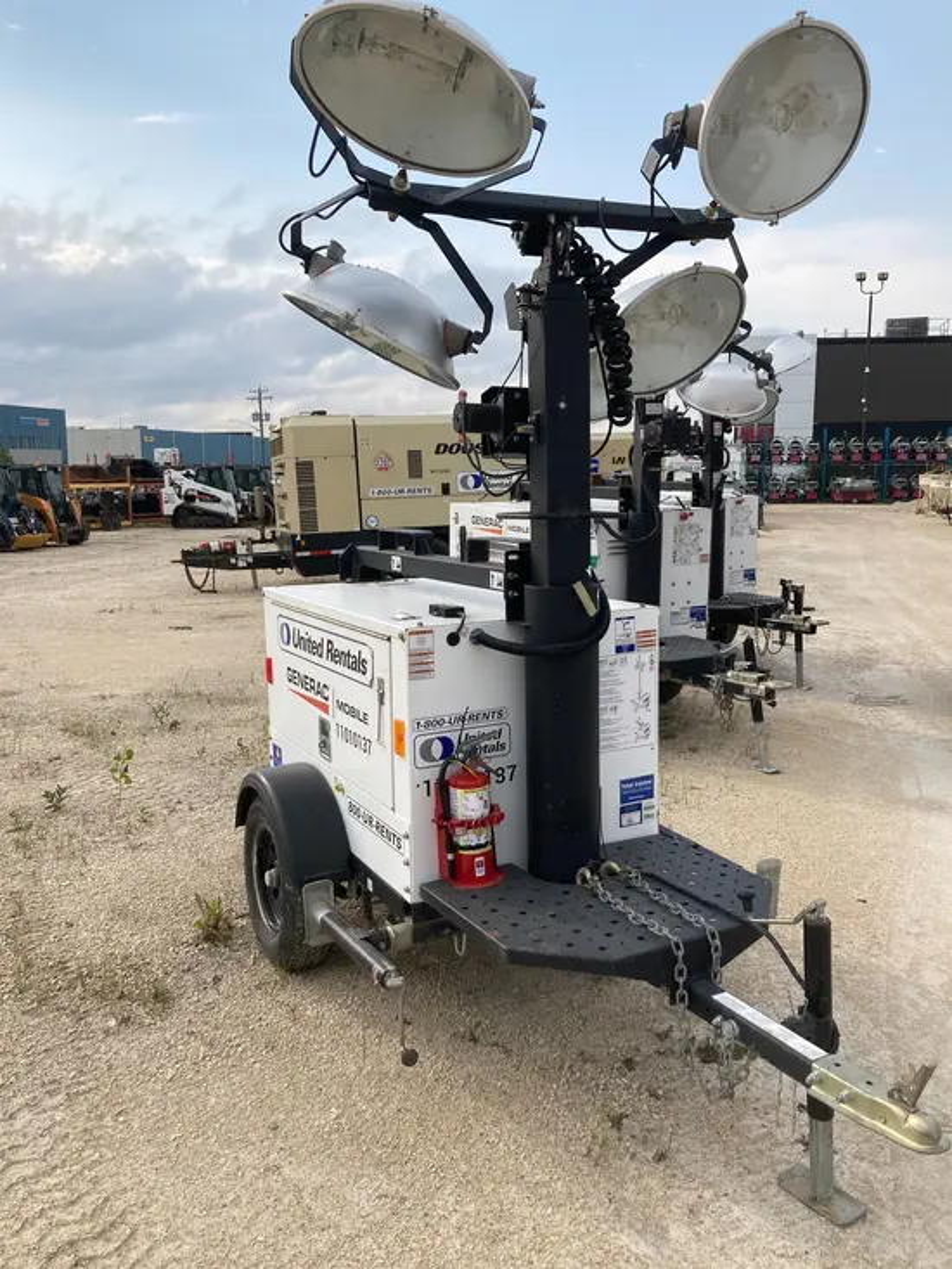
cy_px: 634
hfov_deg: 49.8
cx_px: 476
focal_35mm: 28
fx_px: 1026
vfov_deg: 63.4
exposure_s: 1/1715
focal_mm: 3.99
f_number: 1.8
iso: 20
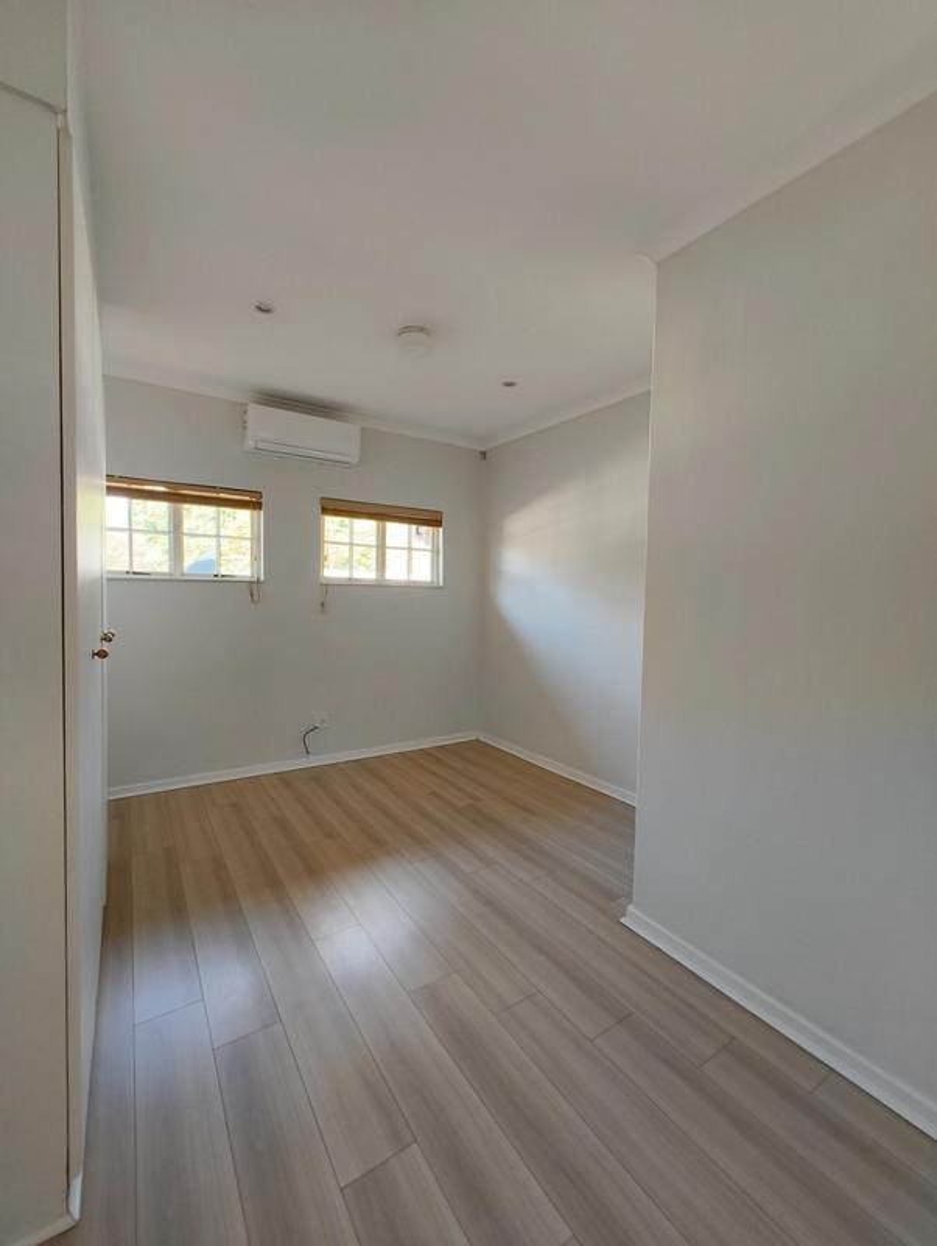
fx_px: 504
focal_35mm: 14
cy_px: 623
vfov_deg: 102.0
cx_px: 468
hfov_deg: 85.8
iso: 317
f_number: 2.2
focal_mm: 2.15
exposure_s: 1/50
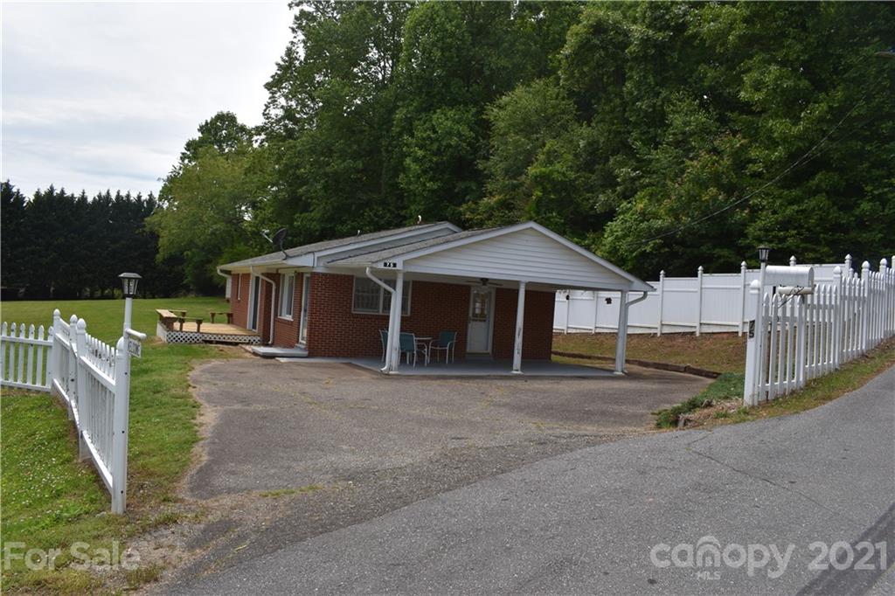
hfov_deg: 67.4
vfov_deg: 47.9
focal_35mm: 27
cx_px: 448
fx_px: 671
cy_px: 298
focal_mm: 18
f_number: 11
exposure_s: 1/200
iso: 100
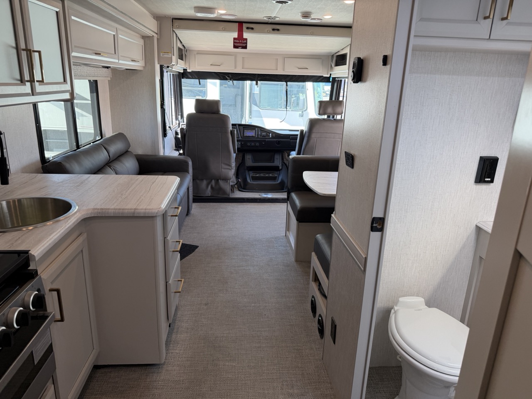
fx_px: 369
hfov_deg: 71.6
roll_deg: -3.8
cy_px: 200
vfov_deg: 56.8
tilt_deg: -15.6
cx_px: 266
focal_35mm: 24
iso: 100
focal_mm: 6.76
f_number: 1.78
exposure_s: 1/123
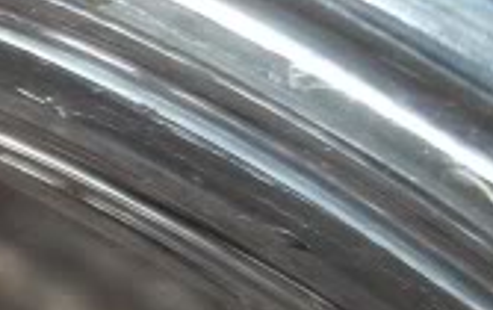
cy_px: -224
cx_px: -1001
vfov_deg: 6.1
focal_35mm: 214
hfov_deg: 8.3
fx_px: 2880
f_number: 3.3
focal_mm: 5.9
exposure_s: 1/30
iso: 64
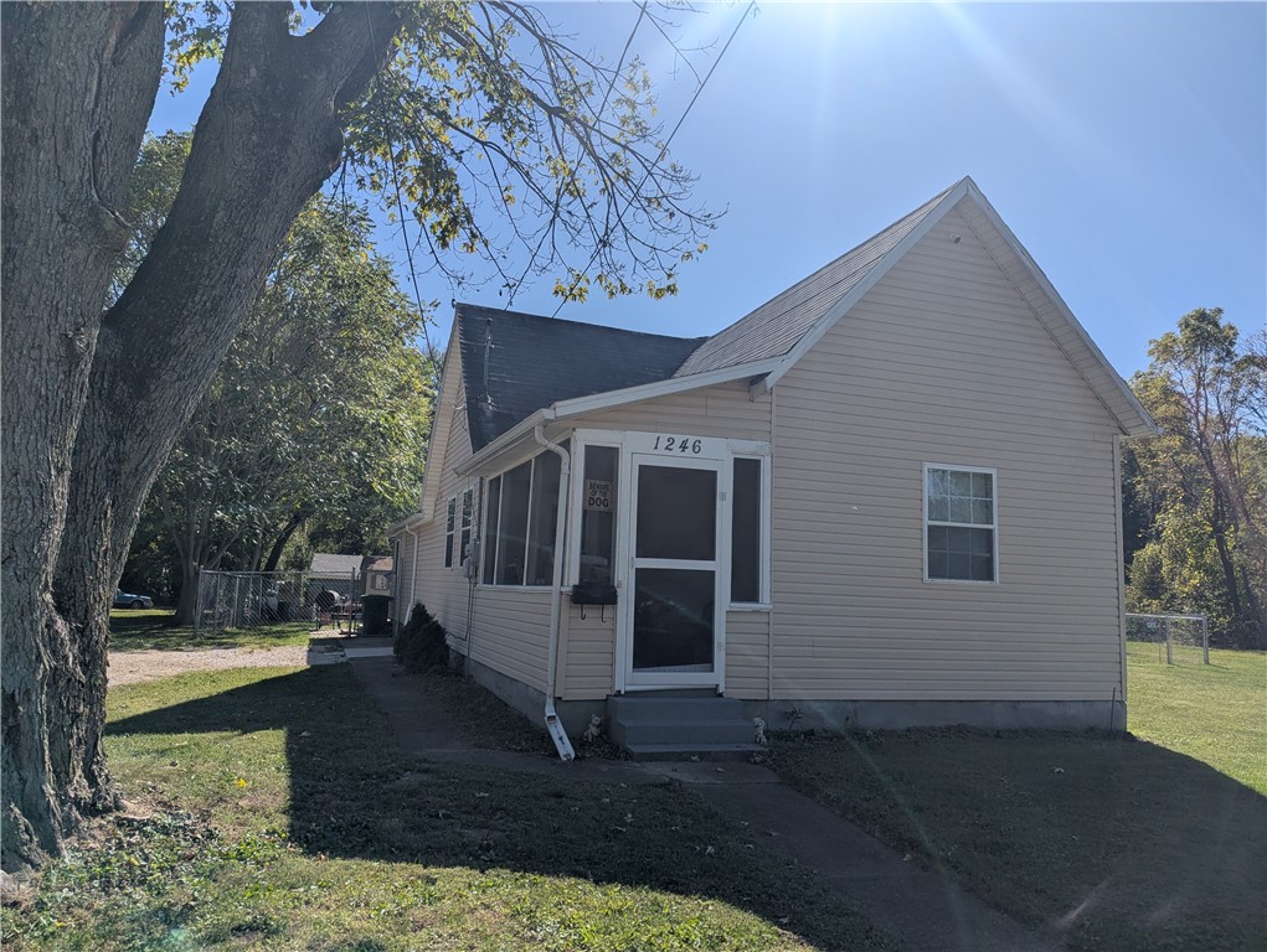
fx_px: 879
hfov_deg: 71.5
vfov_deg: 56.9
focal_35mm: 24
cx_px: 634
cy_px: 476
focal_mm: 6.81
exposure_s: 1/5376
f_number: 1.85
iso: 45
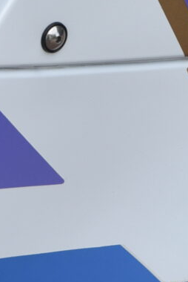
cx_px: 259
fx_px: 2369
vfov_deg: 6.4
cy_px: -414
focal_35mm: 303
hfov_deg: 4.5
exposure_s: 1/125
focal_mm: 45
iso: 100
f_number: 5.6
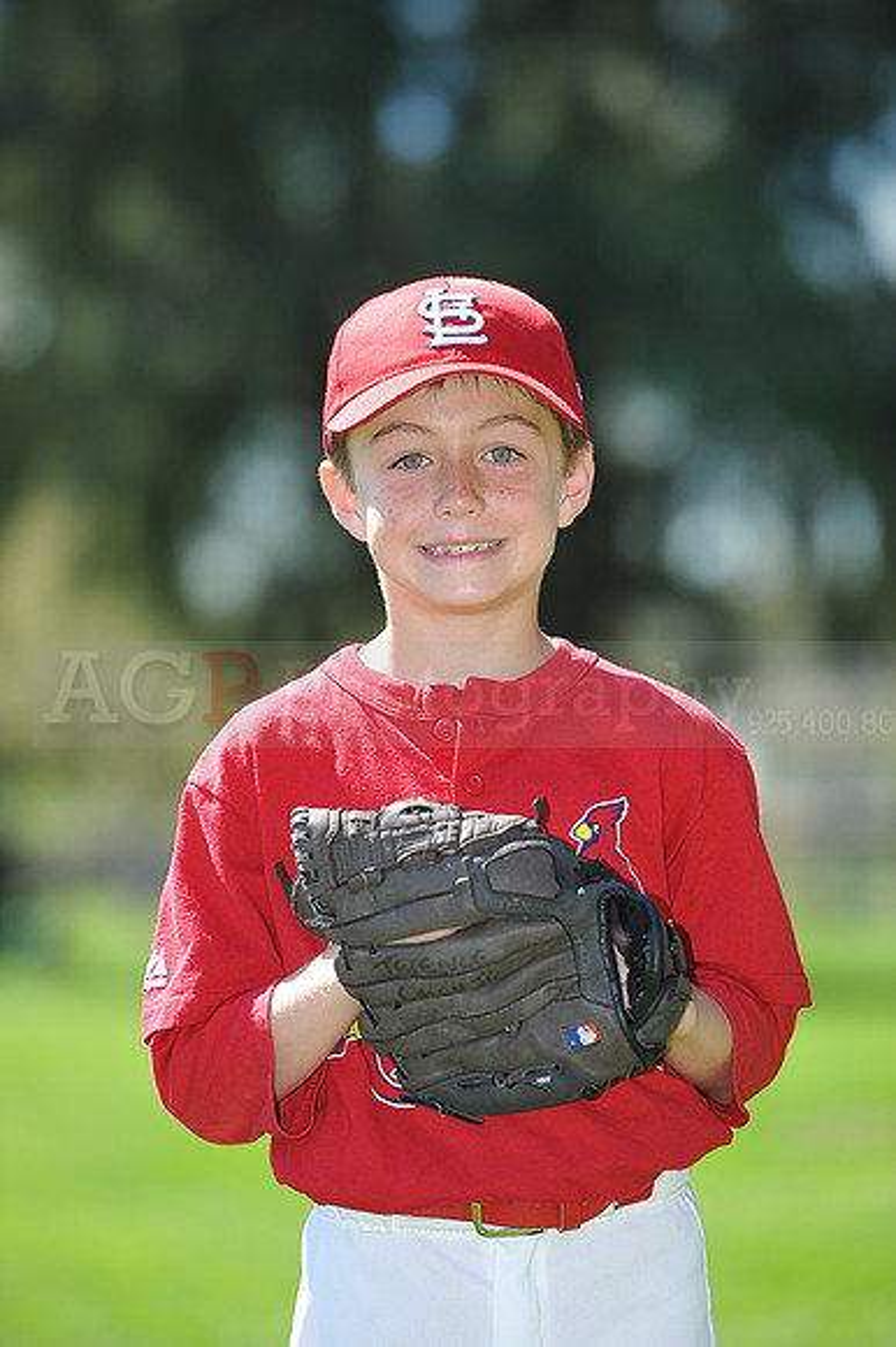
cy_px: 674
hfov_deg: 6.9
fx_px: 7475
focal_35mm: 200
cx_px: 448
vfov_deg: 10.3
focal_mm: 200
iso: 200
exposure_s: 1/500
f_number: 4.5
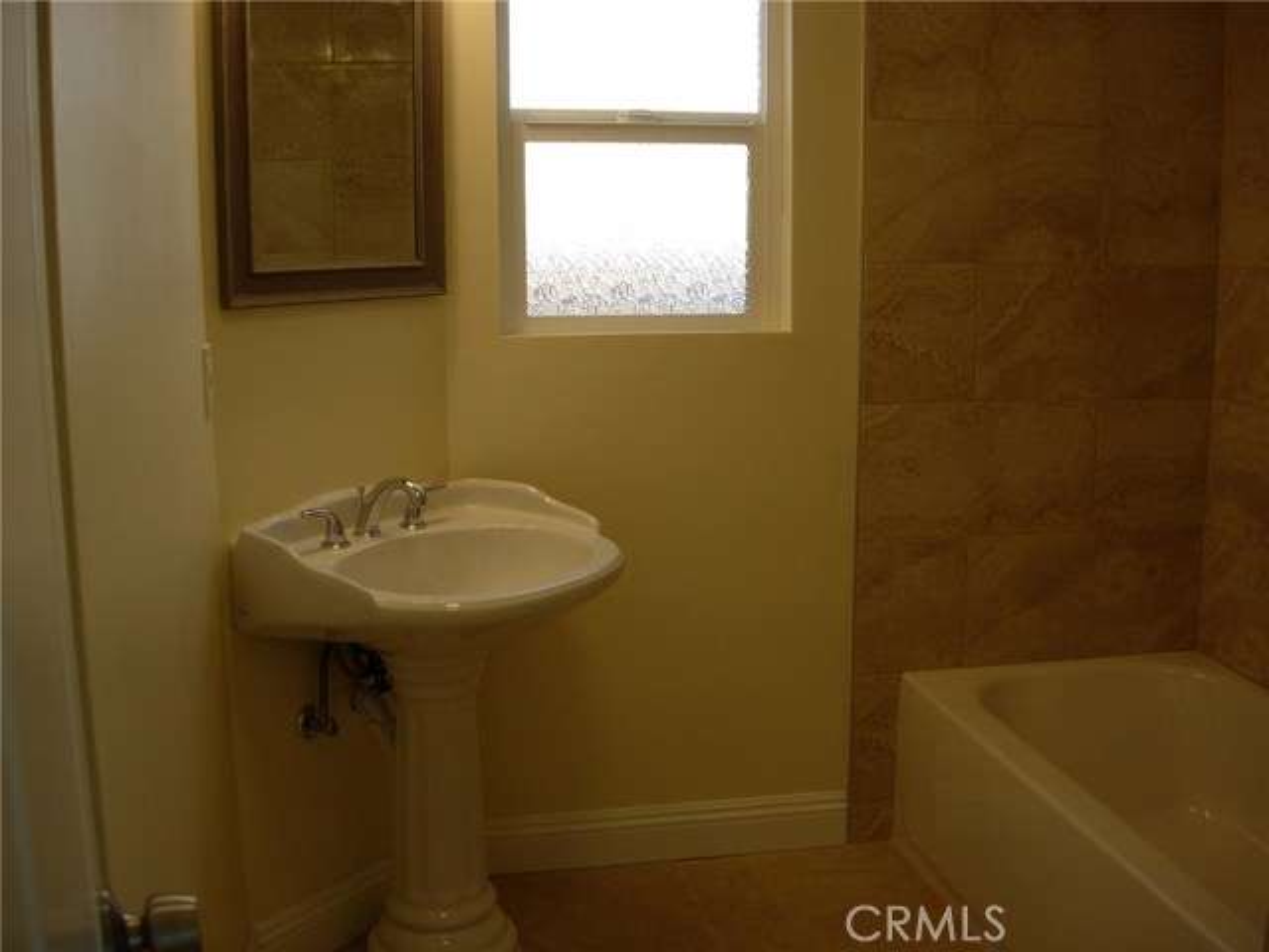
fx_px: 1393
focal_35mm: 38
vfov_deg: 37.7
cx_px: 634
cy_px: 476
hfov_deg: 49.0
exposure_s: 1/132
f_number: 2.8
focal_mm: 7.8
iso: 64
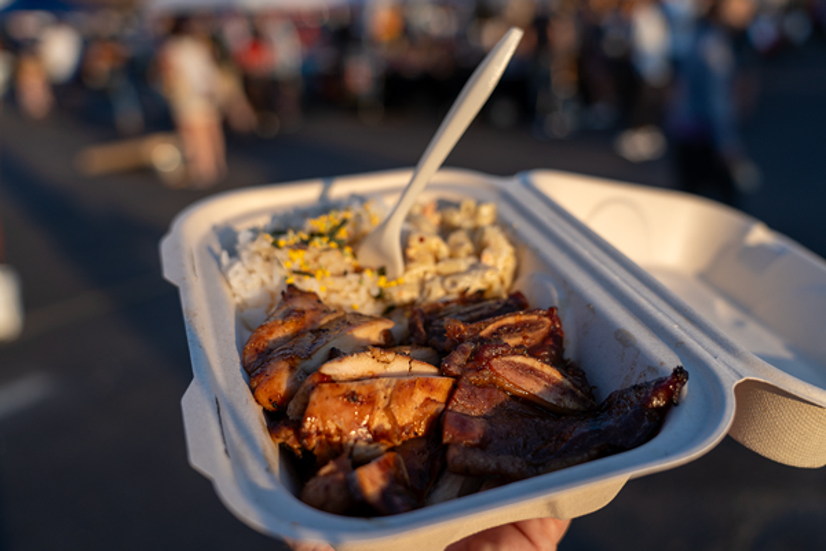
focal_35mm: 35
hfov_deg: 54.4
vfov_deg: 37.9
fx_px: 803
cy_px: 276
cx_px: 413
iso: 320
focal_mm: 35
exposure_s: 1/1000
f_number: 4
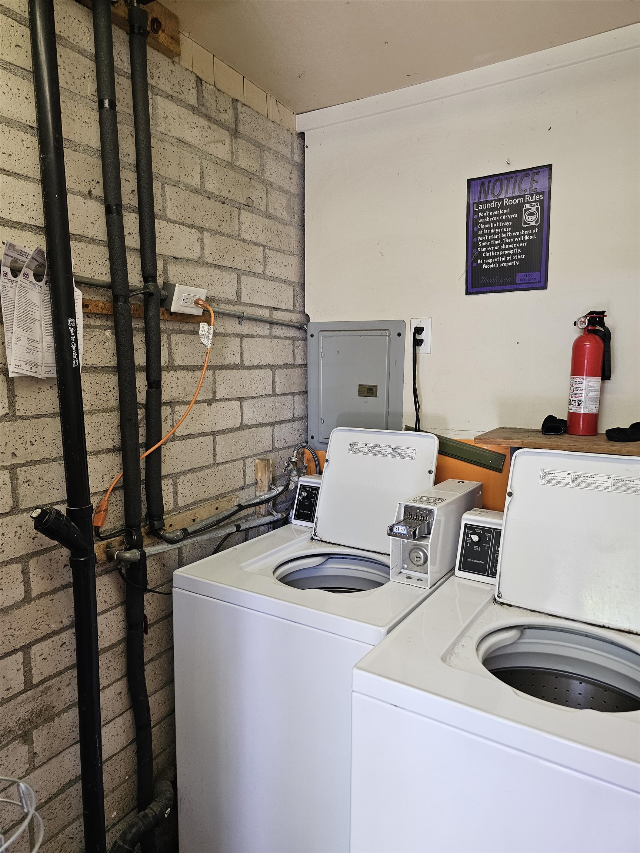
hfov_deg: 58.9
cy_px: 426
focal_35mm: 23
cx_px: 320
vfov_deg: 73.9
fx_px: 567
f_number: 1.7
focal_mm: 6.3
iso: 320
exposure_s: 1/120
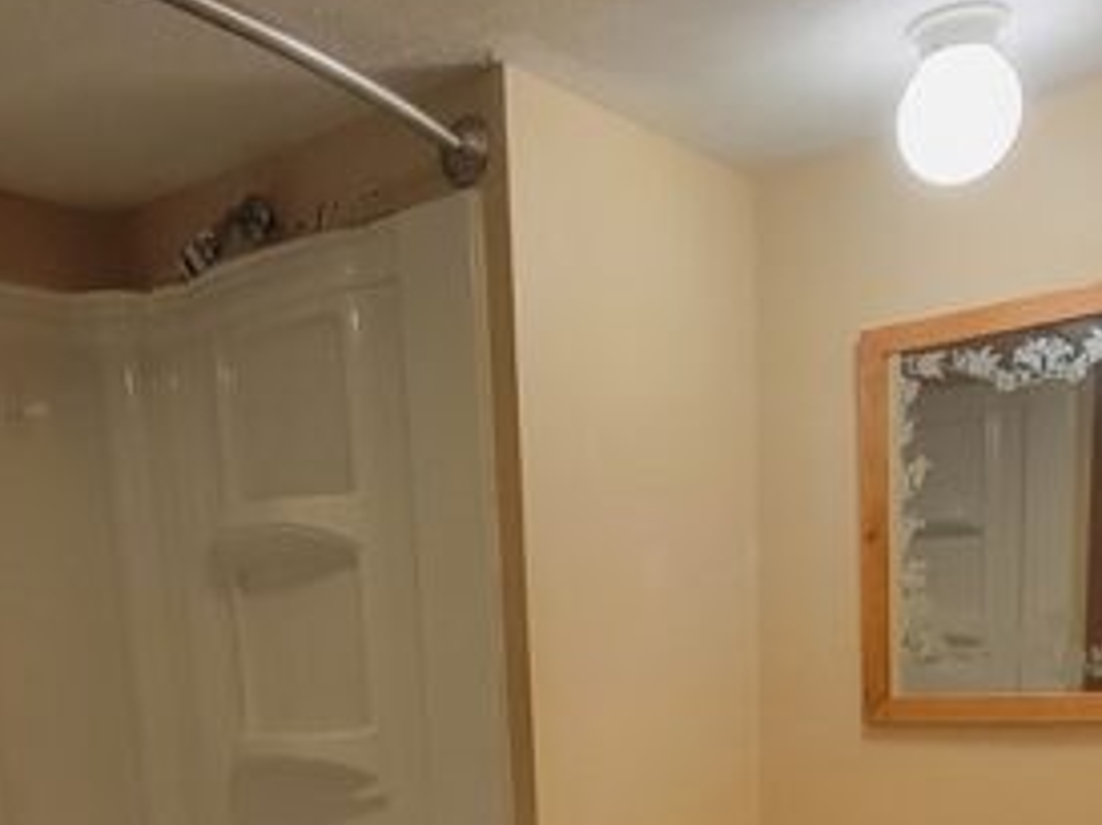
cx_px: 475
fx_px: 1209
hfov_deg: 48.9
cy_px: 893
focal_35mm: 38
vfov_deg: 33.2
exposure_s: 1/40
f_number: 2.2
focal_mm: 2.2
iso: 320
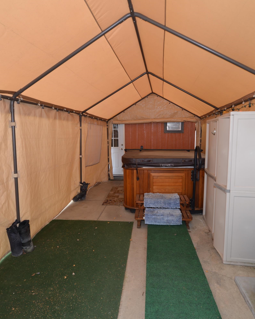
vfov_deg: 80.4
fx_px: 189
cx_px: 138
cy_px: 158
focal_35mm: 20
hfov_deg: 68.0
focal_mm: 14
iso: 200
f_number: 4.5
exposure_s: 1/80
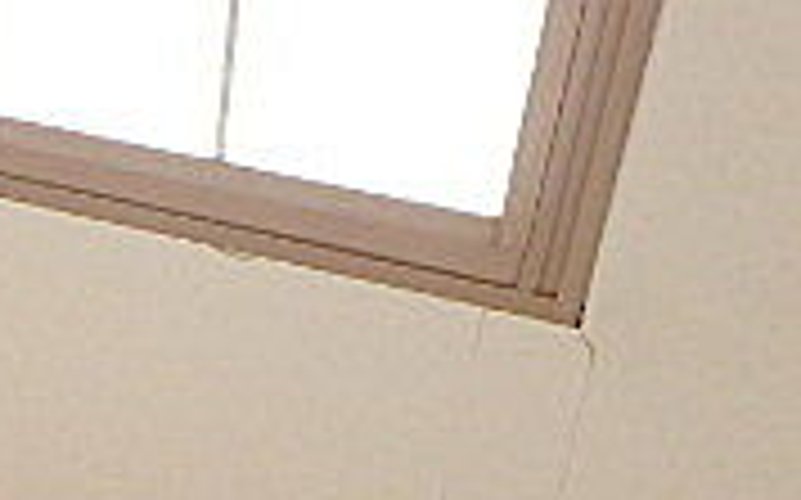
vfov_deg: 15.4
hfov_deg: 23.8
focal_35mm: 80
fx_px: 1745
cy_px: 685
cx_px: -130
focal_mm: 3.7
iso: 200
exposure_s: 1/50
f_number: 3.5
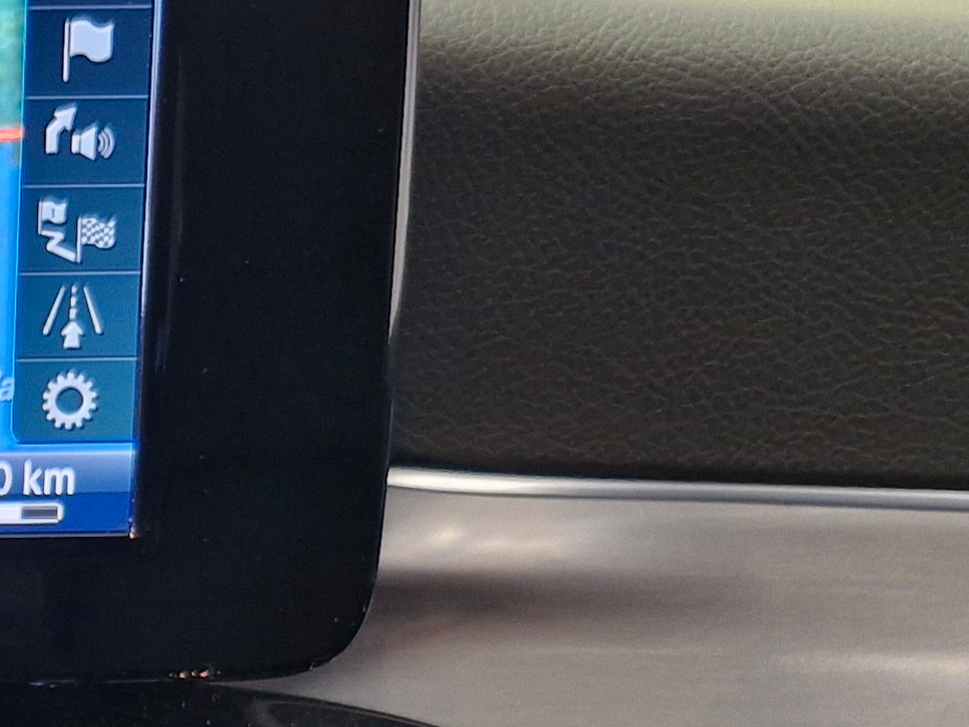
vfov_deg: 14.5
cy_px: 1081
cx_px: -466
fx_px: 2659
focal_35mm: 95
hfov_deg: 18.4
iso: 250
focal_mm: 5.54
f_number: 1.8
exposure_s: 1/53
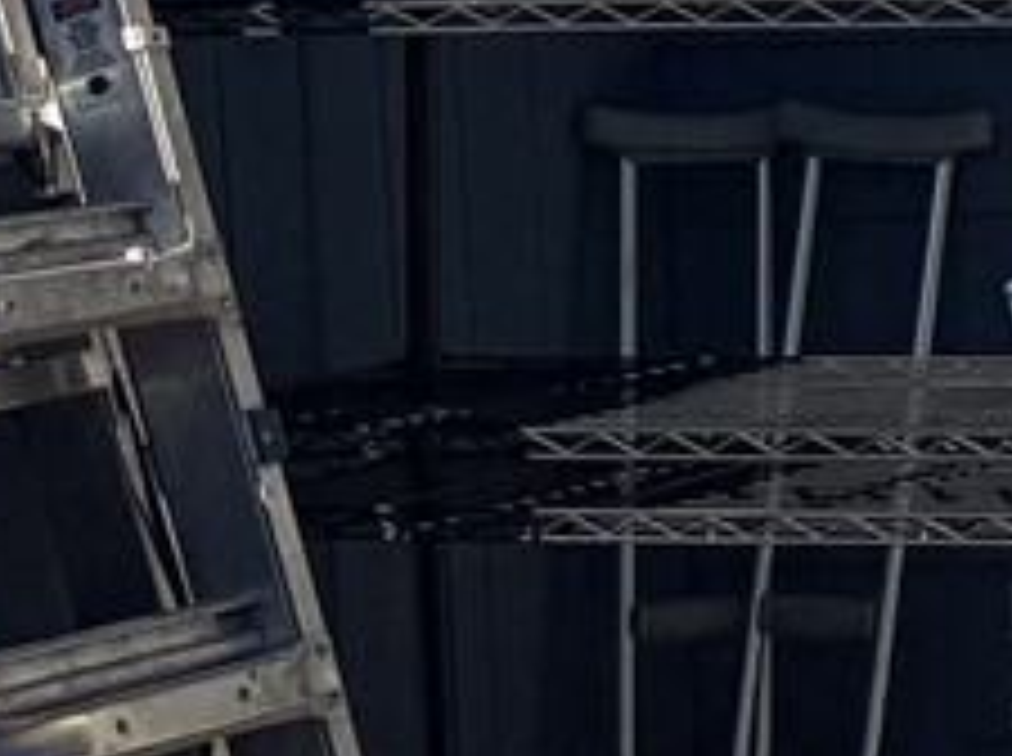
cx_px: 3032
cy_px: -238
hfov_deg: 9.2
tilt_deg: -4.1
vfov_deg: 8.5
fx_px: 4991
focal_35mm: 171
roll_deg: +1.7
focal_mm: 6.76
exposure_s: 1/6711
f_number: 1.78
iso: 80
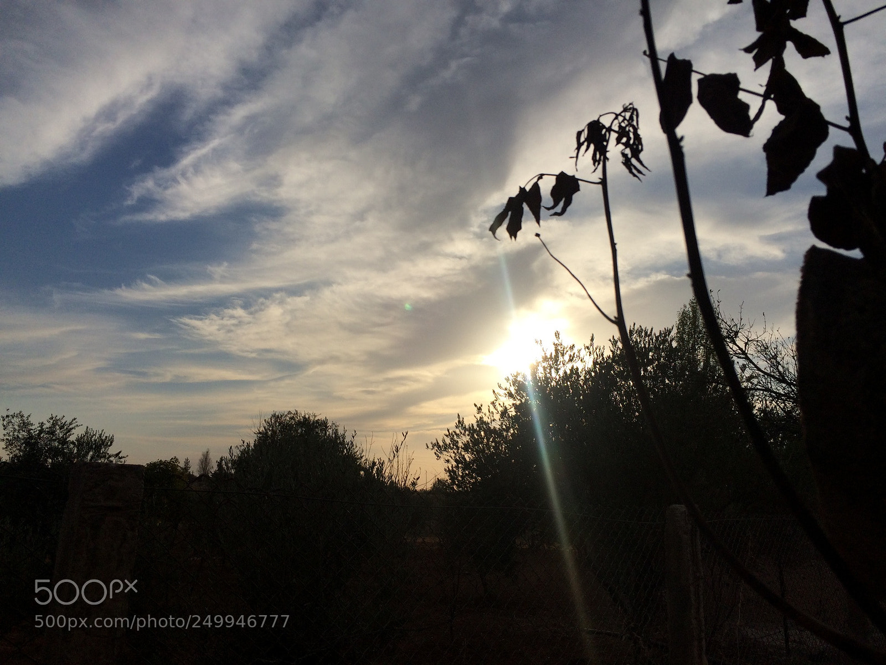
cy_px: 332
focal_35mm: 29
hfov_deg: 61.7
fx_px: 742
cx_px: 443
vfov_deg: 48.2
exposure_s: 1/4566
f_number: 2.2
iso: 32
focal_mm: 4.15
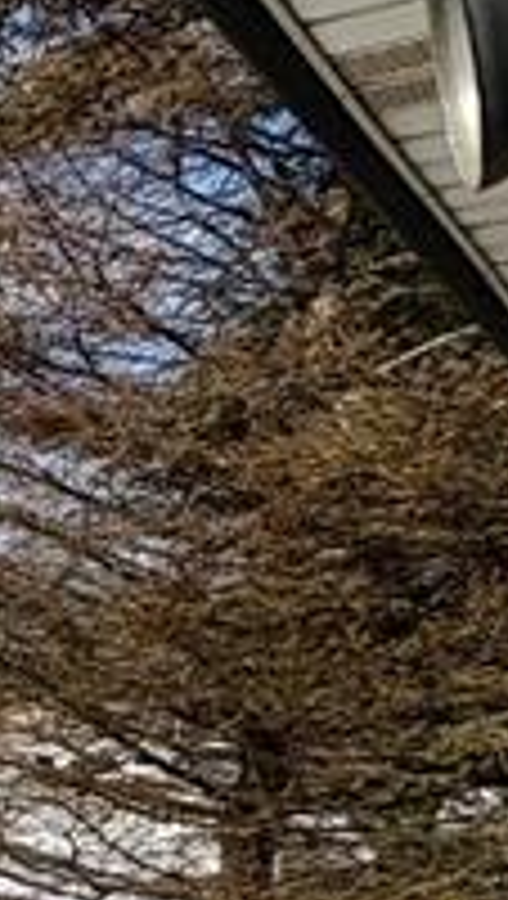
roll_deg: +1.2
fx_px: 1862
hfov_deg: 8.5
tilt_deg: -7.6
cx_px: -1448
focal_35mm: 78
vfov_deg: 24.9
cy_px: 1040
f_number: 2.2
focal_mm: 2.22
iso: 50
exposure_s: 1/3546
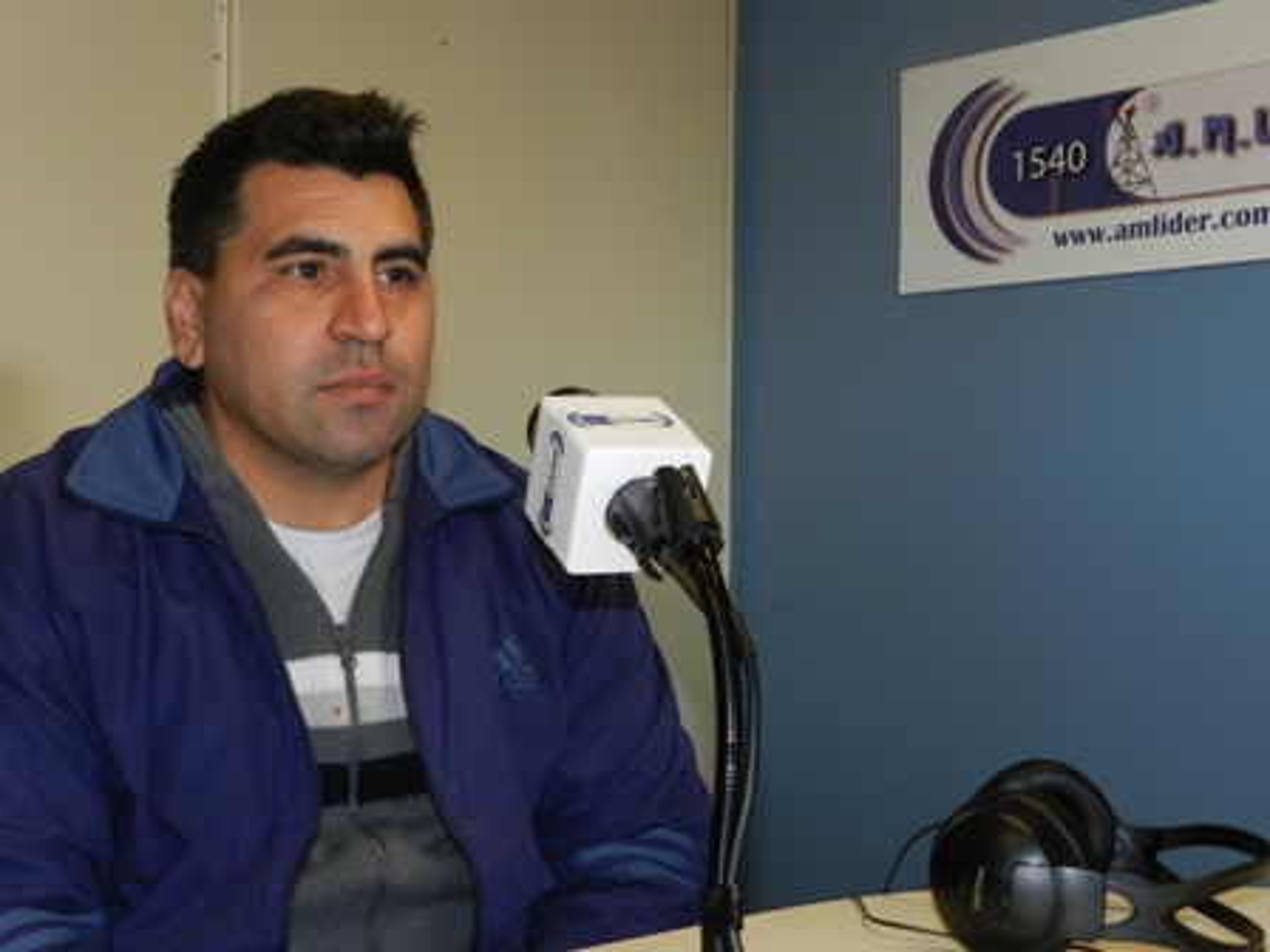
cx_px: 635
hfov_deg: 41.2
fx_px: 1688
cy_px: 476
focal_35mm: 46
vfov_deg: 31.5
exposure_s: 1/30
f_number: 4.2
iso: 200
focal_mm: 8.1
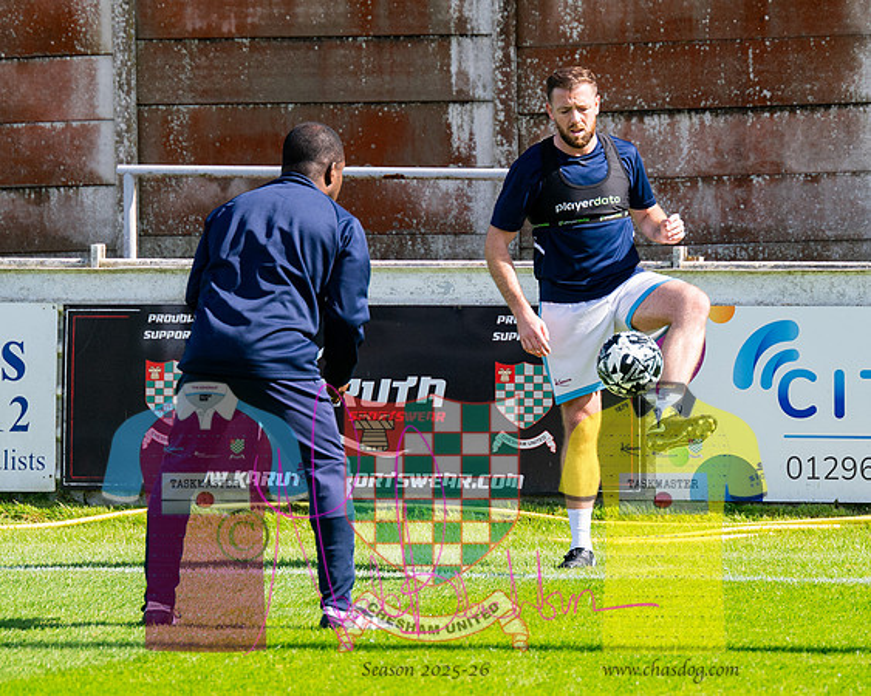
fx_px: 7033
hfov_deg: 7.1
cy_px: 310
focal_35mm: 273
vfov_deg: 5.7
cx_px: 478
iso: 400
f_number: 4
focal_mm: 135
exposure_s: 1/2000
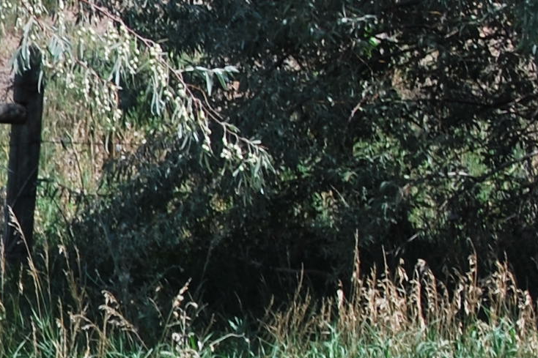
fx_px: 6509
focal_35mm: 436
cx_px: -699
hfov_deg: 4.6
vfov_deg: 3.1
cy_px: 486
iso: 100
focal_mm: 55
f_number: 7.1
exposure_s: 1/200
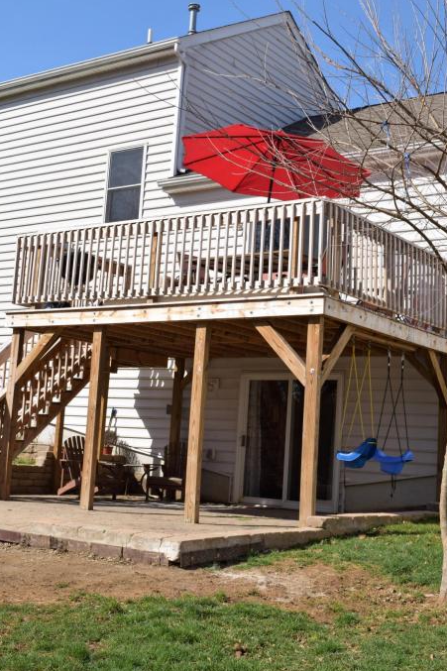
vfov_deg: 38.9
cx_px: 227
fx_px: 950
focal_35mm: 51
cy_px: 311
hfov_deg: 26.5
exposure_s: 1/200
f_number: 11
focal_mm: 30
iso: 100
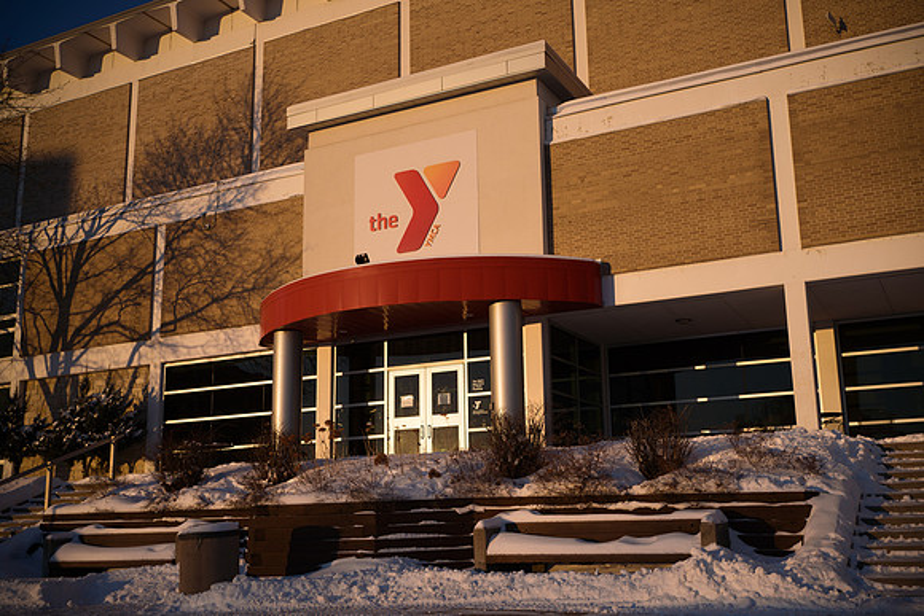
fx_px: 935
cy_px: 315
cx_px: 478
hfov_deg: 52.6
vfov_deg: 36.5
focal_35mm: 36
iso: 125
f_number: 4.5
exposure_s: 1/1000
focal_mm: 35
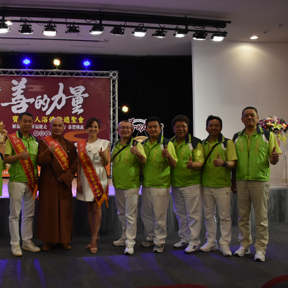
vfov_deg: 47.2
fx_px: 329
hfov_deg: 45.5
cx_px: 71
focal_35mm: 35
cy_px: 142
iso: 1600
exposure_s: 1/160
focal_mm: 18
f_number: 6.3
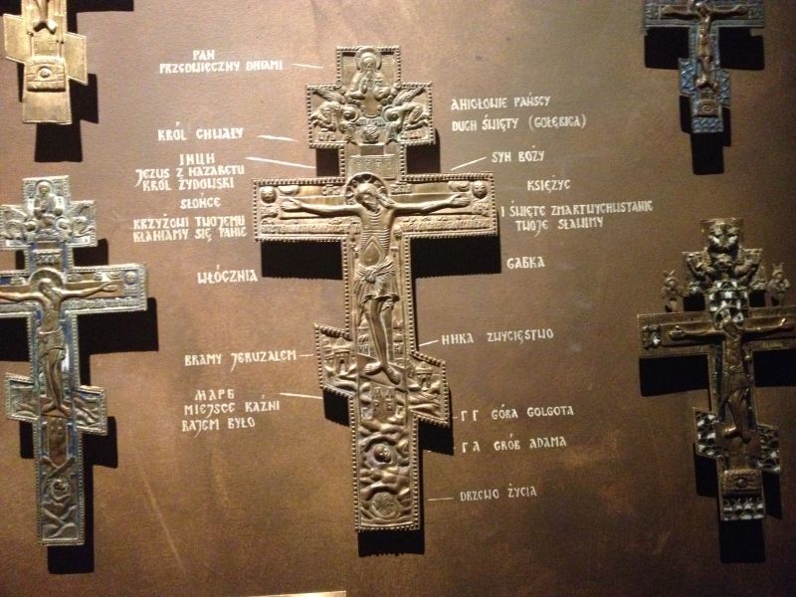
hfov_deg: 52.6
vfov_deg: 40.7
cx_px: 398
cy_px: 298
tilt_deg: -2.0
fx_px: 805
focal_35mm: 35
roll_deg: +2.3
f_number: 2.4
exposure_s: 1/15
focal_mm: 4.28
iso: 800
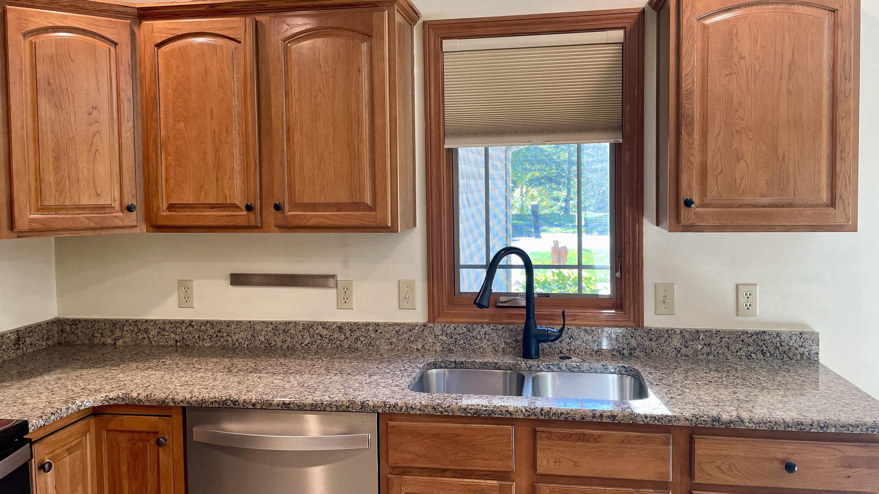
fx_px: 676
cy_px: 227
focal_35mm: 29
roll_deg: +1.5
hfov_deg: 66.1
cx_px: 442
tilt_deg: -3.1
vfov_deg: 40.2
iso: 100
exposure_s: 1/120
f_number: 1.6
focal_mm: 4.2
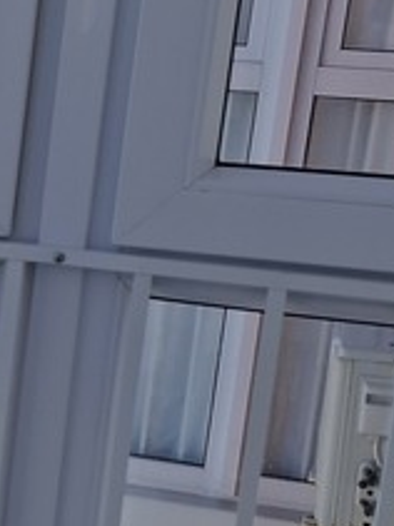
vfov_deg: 18.0
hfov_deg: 12.3
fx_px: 1656
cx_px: -329
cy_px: 386
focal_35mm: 109
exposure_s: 1/860
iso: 50
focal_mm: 5.54
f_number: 1.8
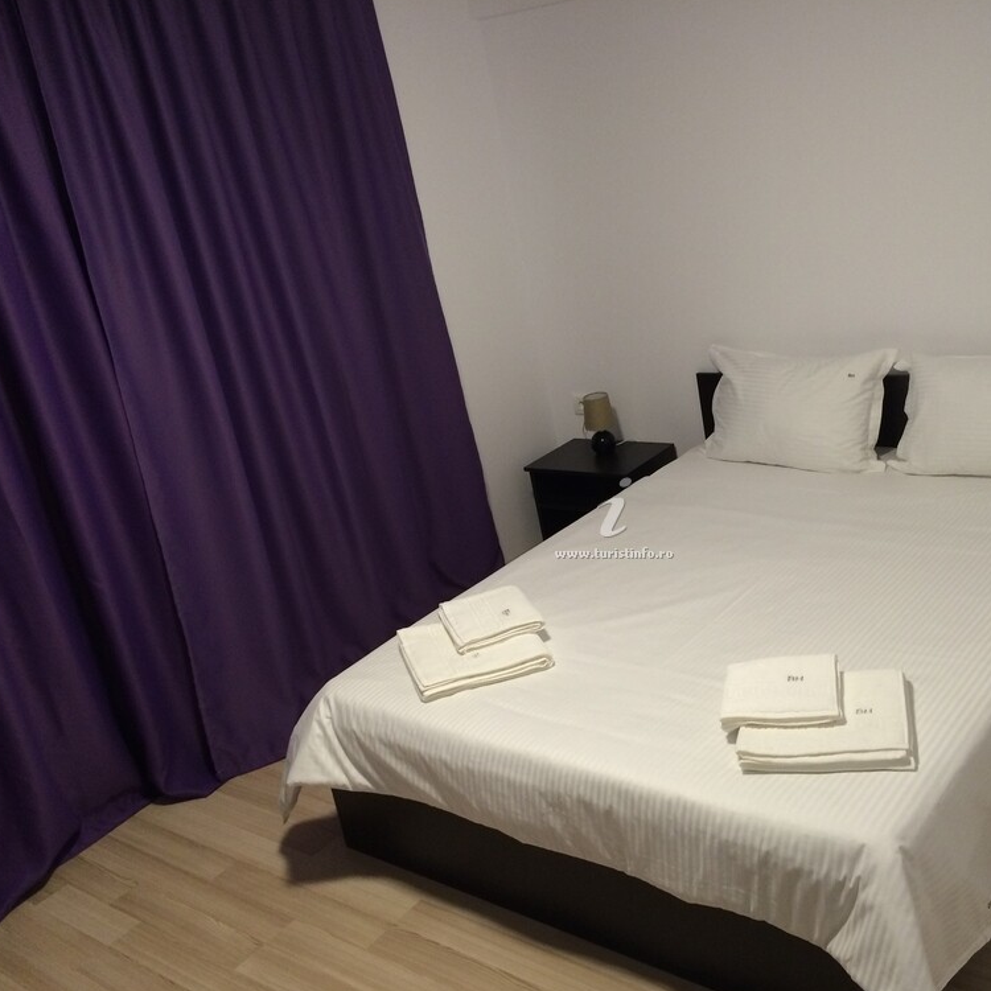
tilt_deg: -19.8
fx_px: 1134
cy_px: 498
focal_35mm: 35
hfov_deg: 46.9
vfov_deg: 47.2
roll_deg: +9.9
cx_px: 596
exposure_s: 1/30
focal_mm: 4.15
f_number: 2.2
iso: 160
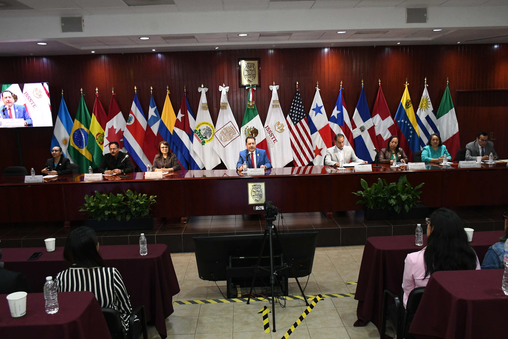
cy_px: 170
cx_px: 254
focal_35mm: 30
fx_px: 423
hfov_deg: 61.9
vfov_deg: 43.6
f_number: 5
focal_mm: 20
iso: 3200
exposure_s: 1/100
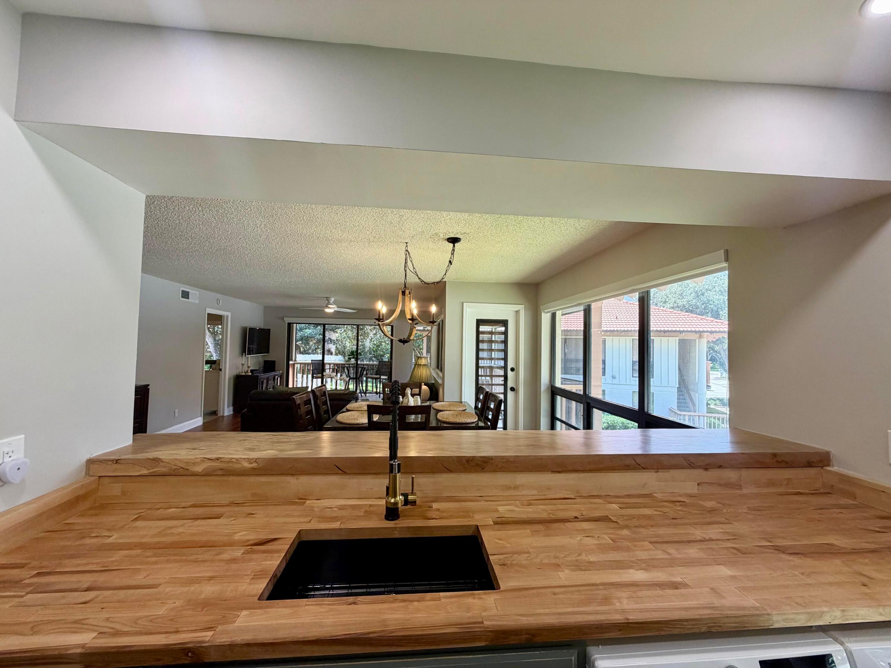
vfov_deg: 85.7
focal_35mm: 14
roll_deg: -1.2
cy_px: 334
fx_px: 360
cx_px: 446
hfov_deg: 102.1
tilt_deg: +2.4
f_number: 2.2
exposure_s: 1/121
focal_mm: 2.22
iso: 125
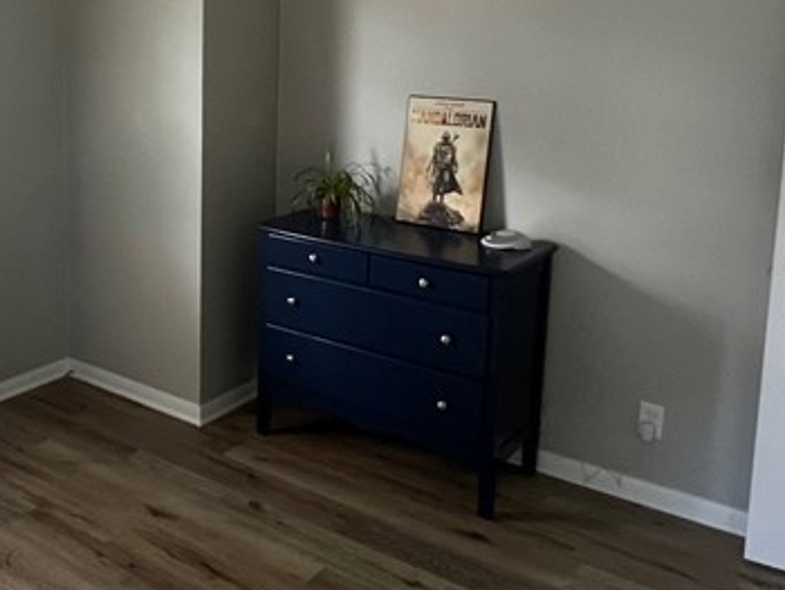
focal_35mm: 38
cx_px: 123
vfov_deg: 36.9
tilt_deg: -8.2
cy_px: 153
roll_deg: +0.2
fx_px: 862
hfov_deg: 45.6
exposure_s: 1/78
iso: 250
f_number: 1.8
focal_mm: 1.57
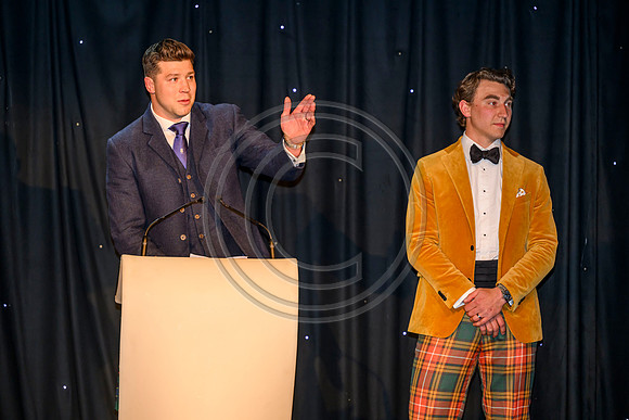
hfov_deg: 12.4
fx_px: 2883
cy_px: 210
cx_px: 314
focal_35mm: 165
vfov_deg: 8.3
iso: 1600
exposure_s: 1/250
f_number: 3.2
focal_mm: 165
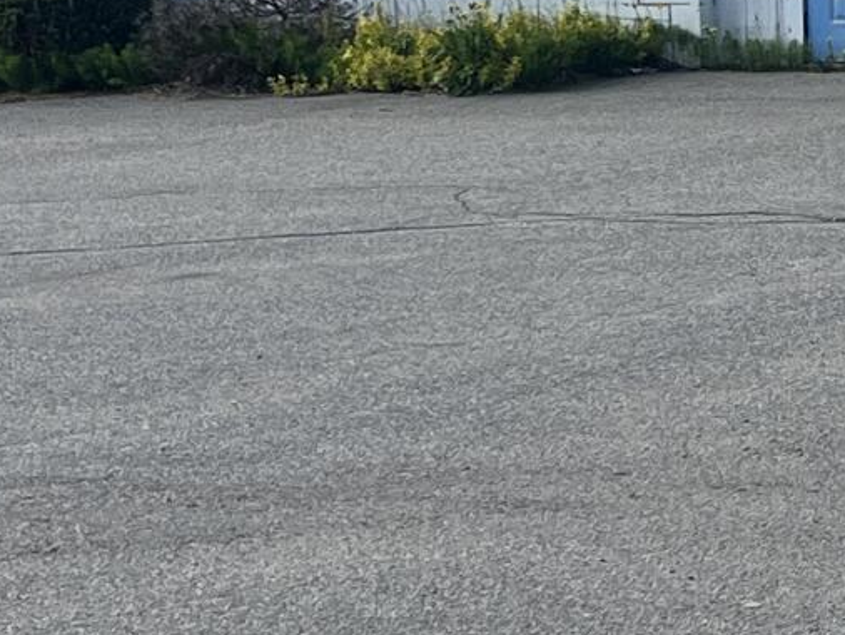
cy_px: -43
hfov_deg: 11.3
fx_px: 3761
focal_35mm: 154
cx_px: 1789
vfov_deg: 9.6
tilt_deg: -2.8
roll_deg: +1.4
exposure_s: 1/2994
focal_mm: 5.7
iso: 50
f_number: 1.5
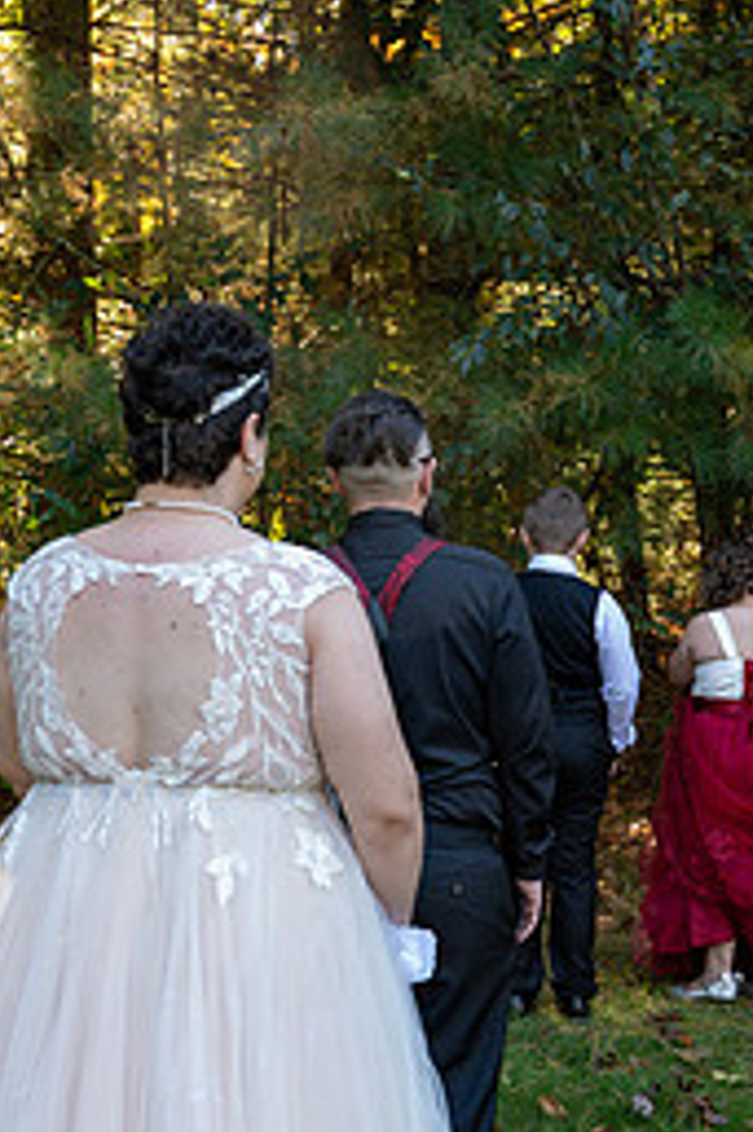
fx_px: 2419
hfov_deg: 17.7
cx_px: 469
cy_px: 647
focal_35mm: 77
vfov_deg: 26.3
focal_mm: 44
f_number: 4.5
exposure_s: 1/200
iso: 800
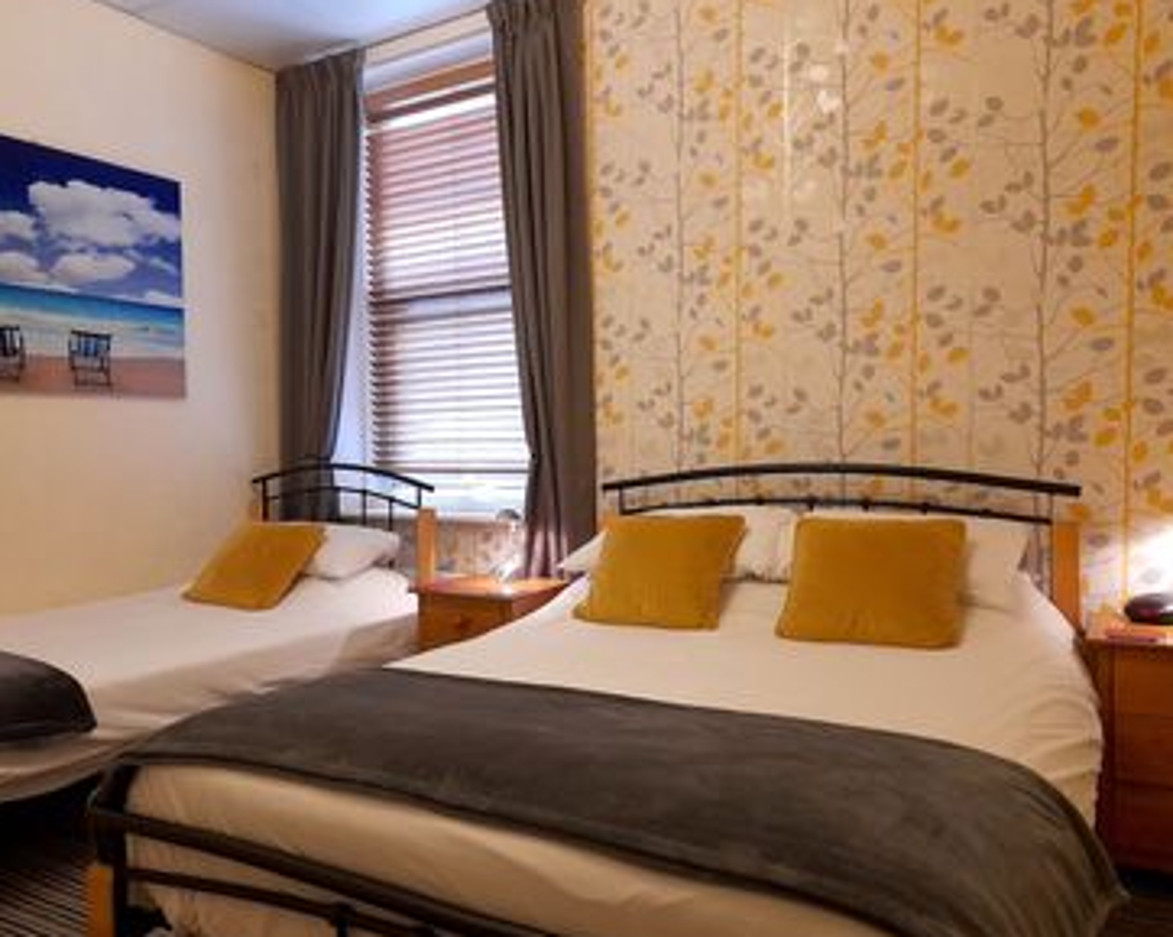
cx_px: 538
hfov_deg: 64.0
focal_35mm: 27
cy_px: 473
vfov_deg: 53.1
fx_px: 937
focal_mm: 4.6
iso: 250
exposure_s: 1/33
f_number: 2
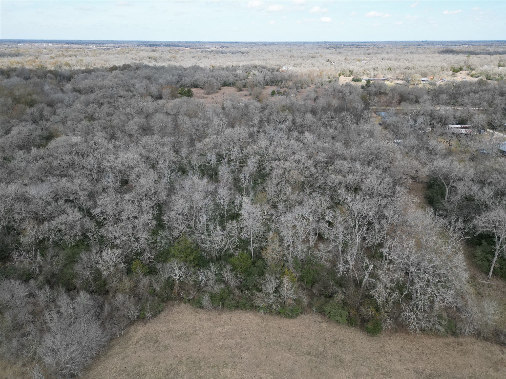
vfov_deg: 56.8
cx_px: 253
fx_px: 351
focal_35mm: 24
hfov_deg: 71.6
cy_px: 190
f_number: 1.7
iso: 200
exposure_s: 1/2000
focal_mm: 6.72
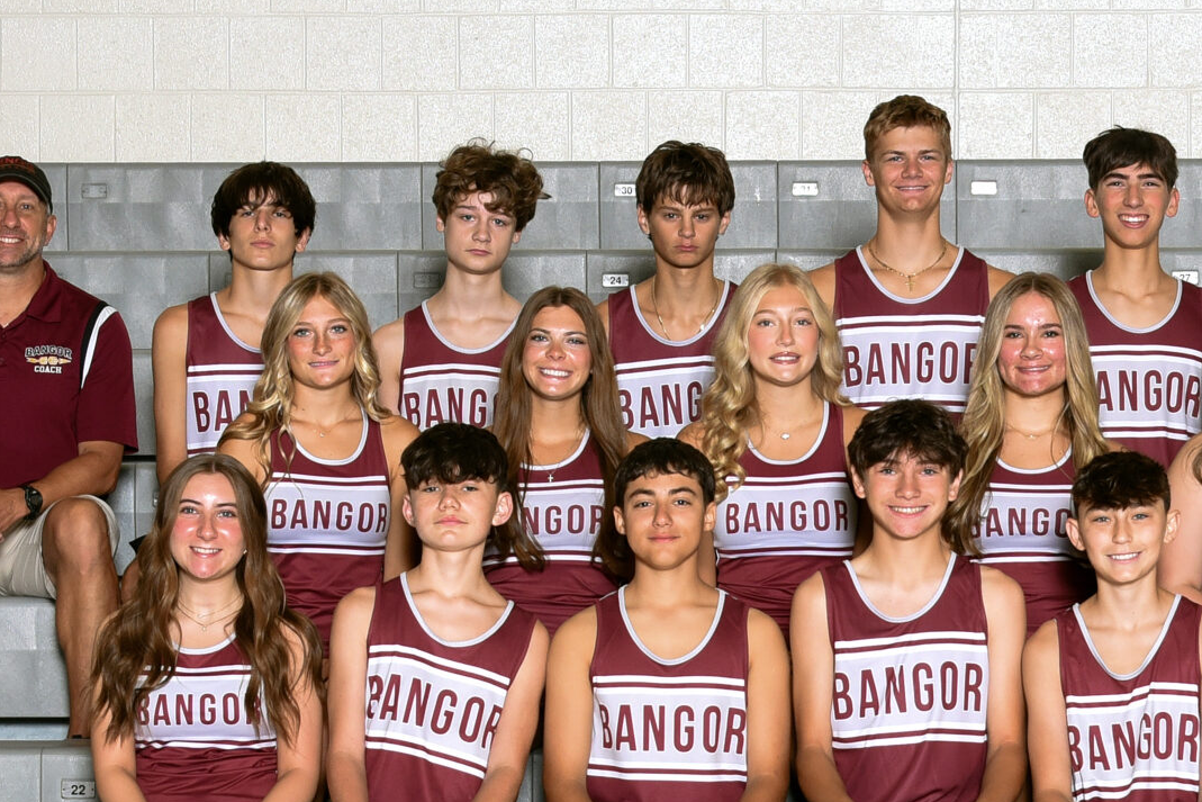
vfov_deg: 15.0
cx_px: 771
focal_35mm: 91
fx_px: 3039
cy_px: 553
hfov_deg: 22.3
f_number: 8
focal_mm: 38
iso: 640
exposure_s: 1/200
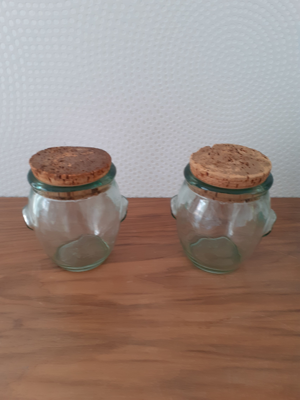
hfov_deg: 51.4
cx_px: 150
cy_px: 200
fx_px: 312
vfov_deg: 65.3
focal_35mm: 27
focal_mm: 3.6
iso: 64
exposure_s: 1/50
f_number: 1.9
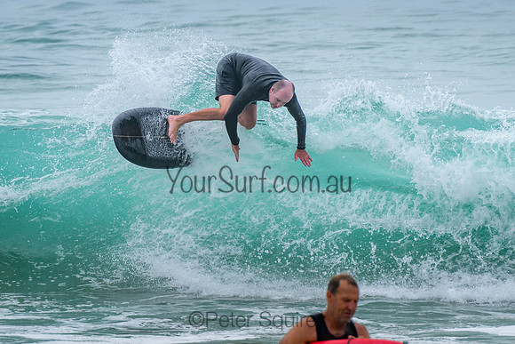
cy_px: 170
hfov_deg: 3.7
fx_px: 7874
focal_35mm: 550
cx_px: 311
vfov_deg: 2.5
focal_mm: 400
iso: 500
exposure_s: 1/2000
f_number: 9
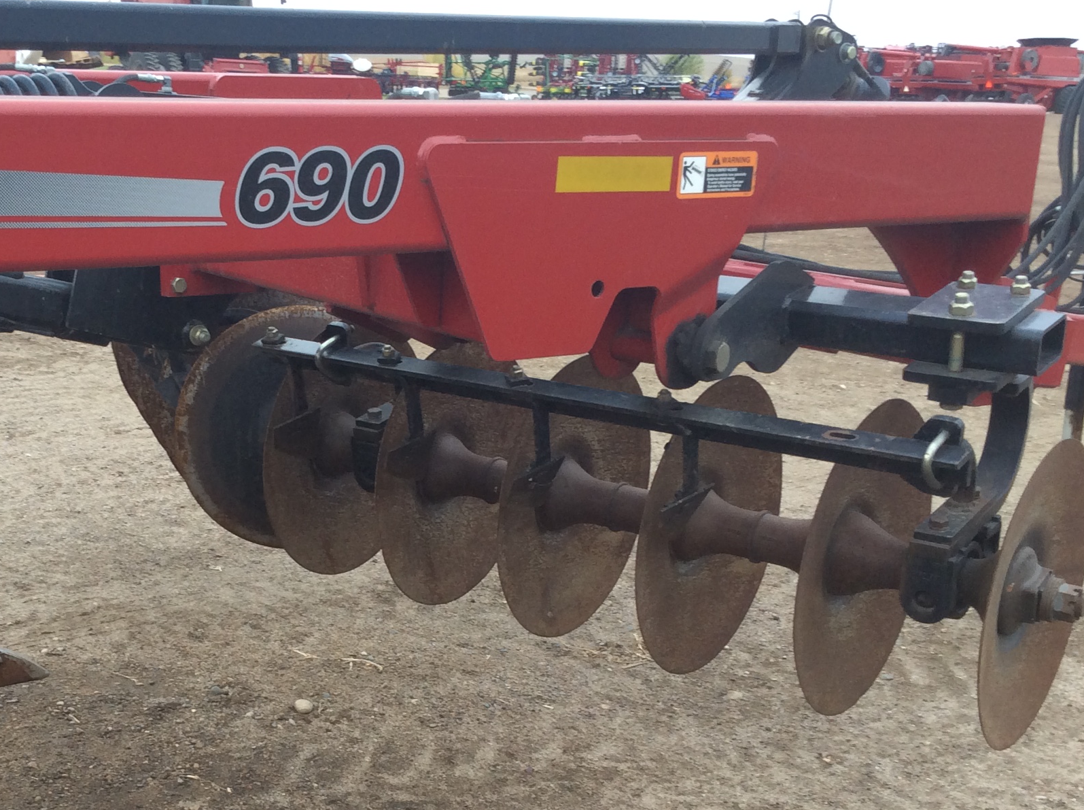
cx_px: 317
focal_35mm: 52
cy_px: 575
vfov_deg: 27.7
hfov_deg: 36.3
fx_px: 1626
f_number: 2.4
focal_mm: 3.3
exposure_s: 1/132
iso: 32
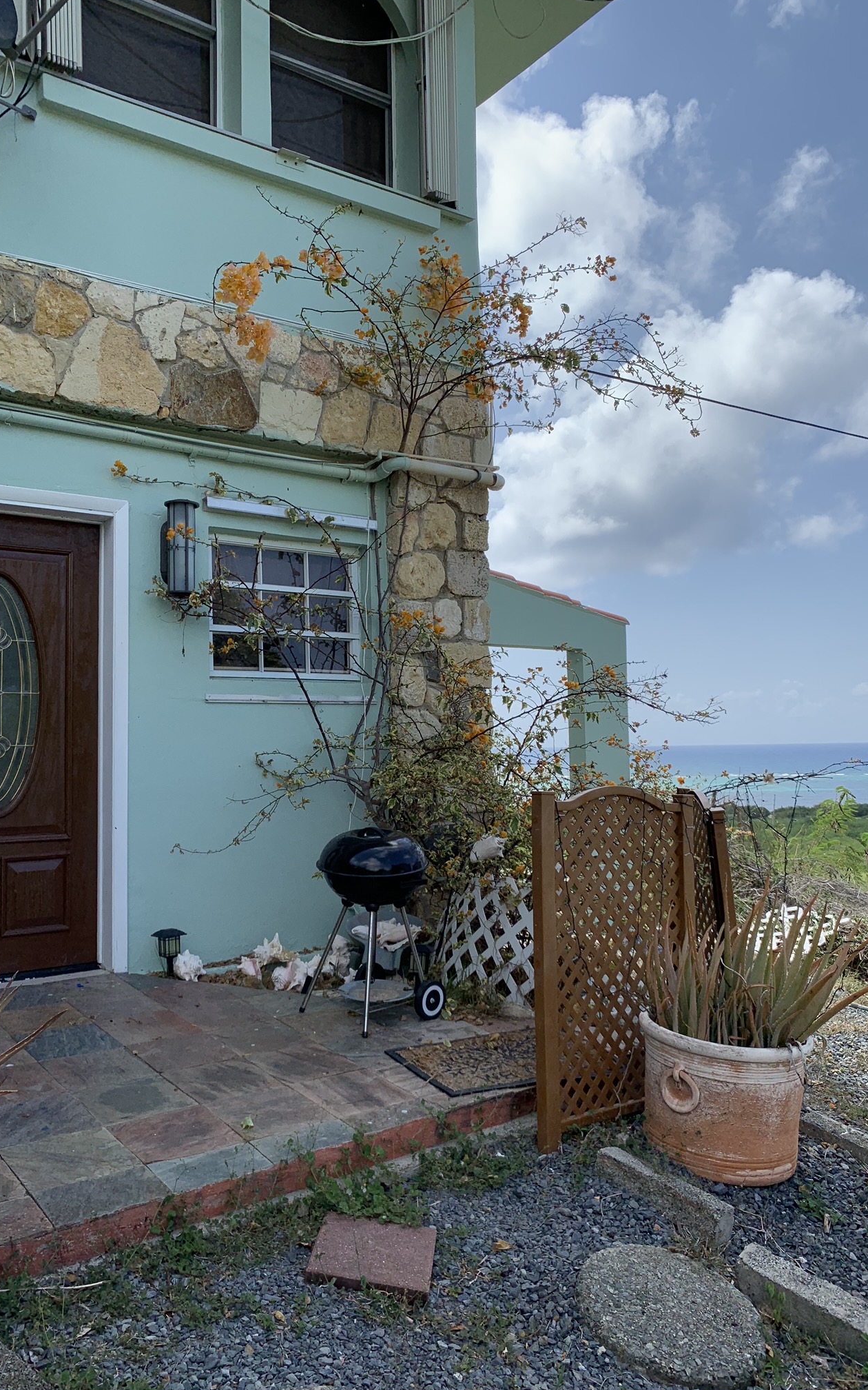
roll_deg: +0.9
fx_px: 1060
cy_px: 689
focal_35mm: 28
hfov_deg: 44.5
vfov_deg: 66.5
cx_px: 389
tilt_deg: +4.1
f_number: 1.8
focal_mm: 4.25
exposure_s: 1/2309
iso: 25
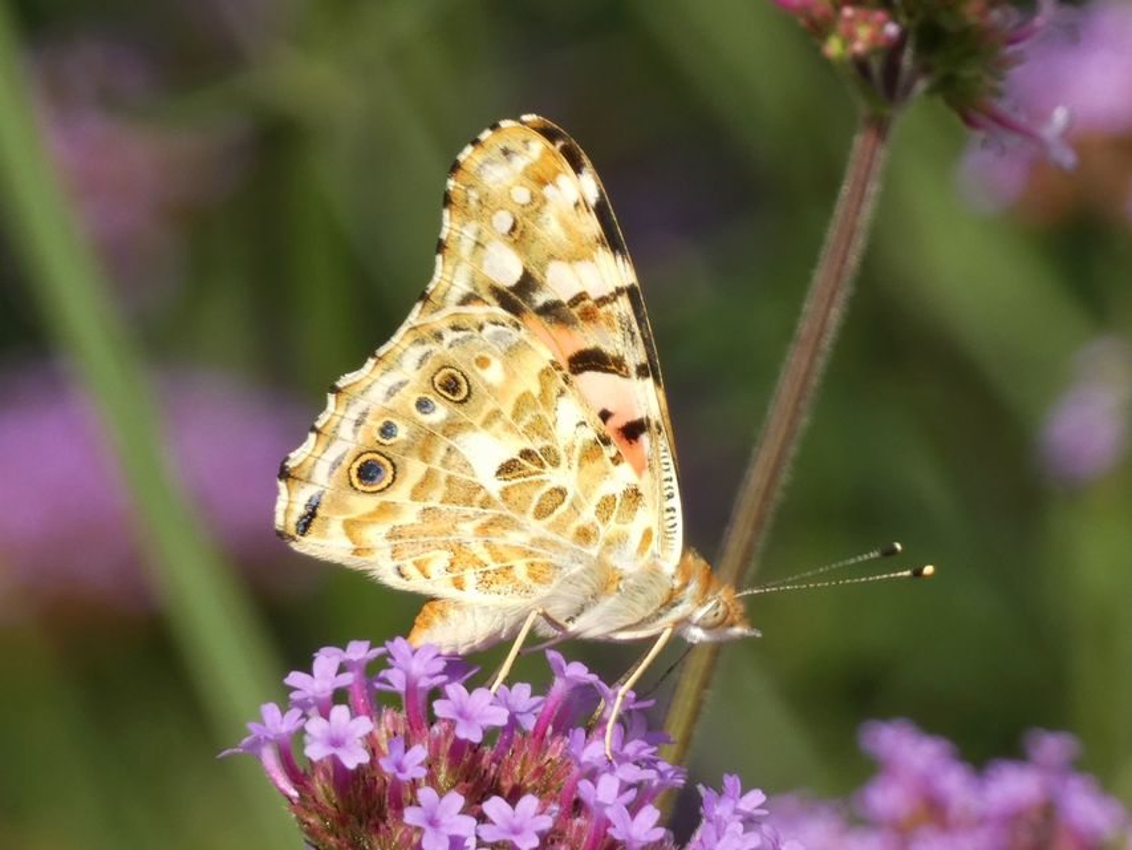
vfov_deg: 2.6
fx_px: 18512
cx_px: 566
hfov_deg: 3.5
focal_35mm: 566
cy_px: 425
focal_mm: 101.4
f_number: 5.6
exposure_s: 1/125
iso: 80
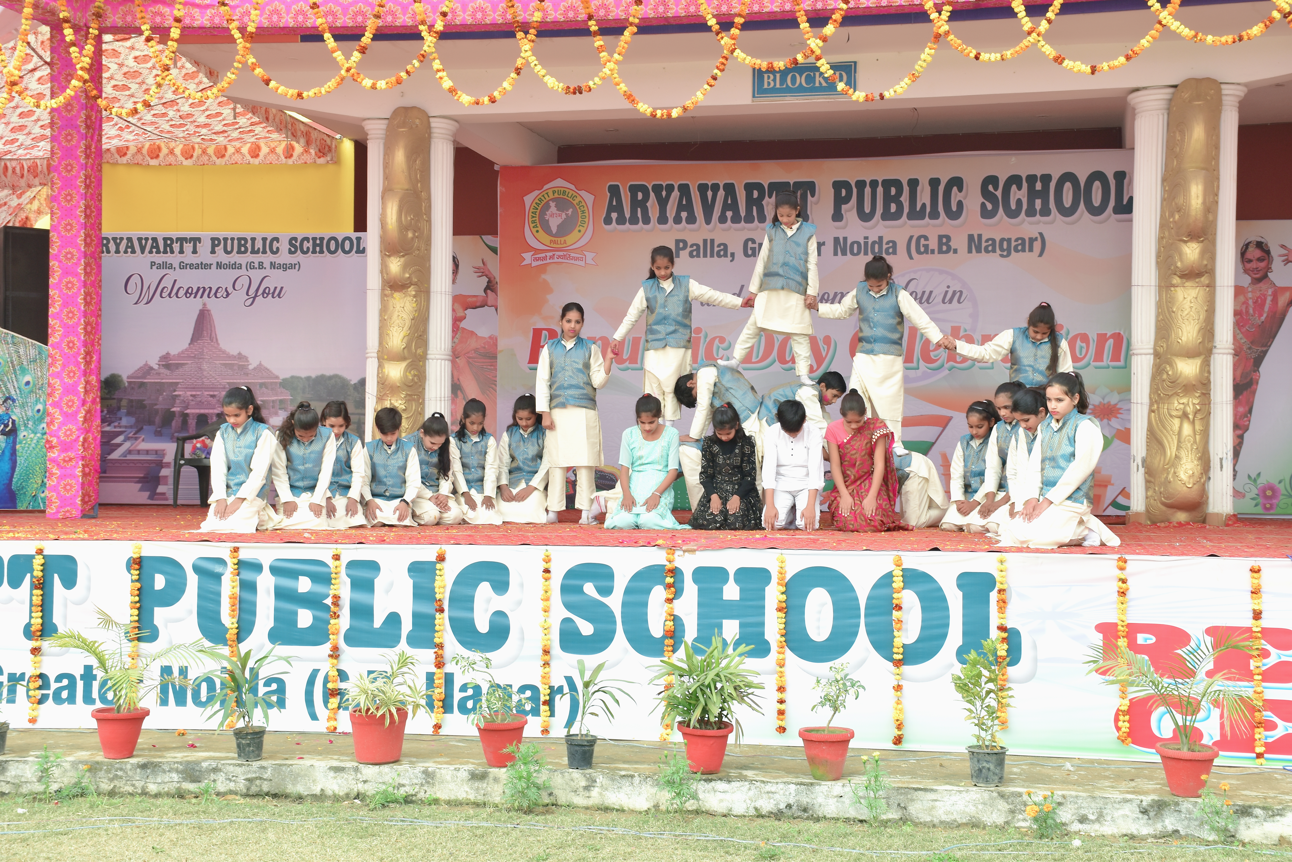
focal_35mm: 57
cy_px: 431
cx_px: 646
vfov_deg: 23.8
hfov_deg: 35.1
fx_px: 2046
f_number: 7.1
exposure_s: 1/125
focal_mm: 38
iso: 200
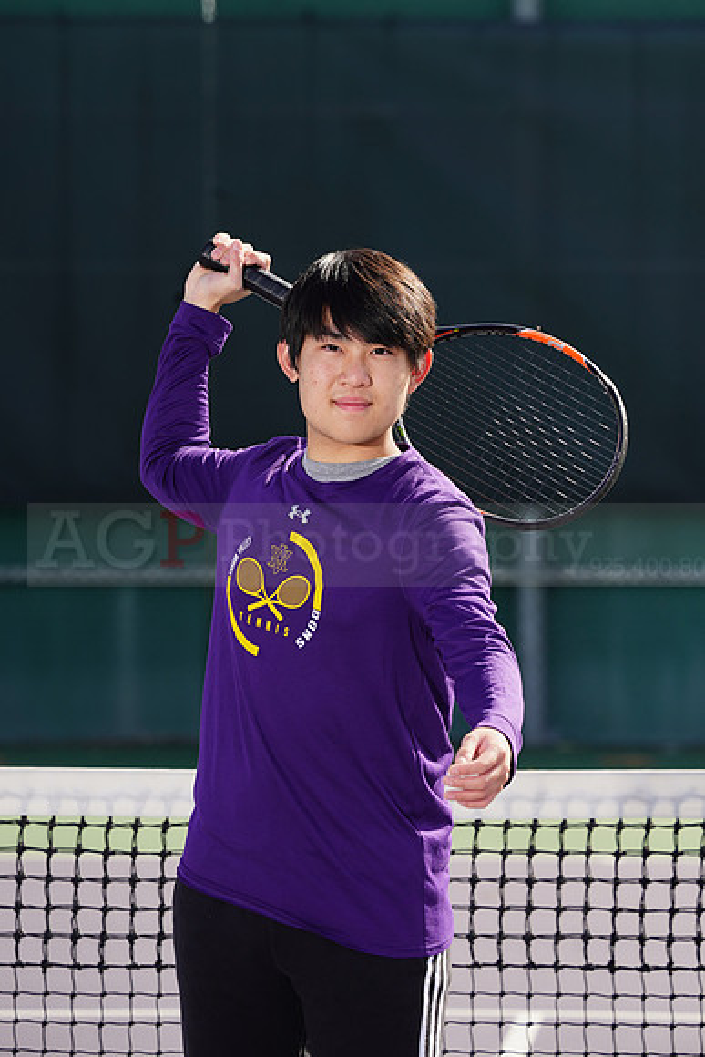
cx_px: 352
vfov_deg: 7.3
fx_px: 8278
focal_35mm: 282
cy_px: 528
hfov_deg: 4.9
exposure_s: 1/250
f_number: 8
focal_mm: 282
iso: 100
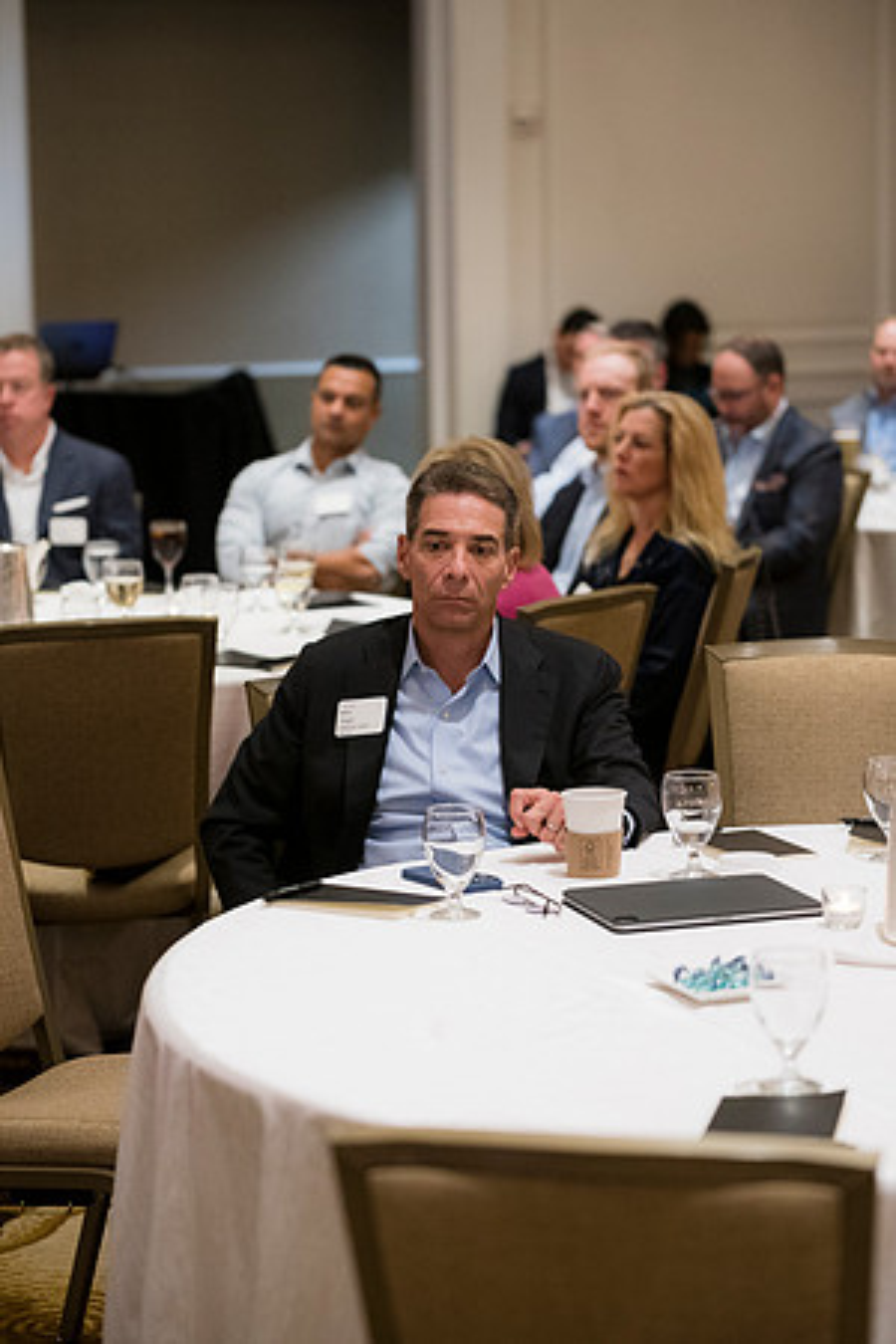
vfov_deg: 22.1
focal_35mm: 92
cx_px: 448
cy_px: 672
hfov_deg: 14.9
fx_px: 3434
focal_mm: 92
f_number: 2.8
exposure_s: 1/160
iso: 3200
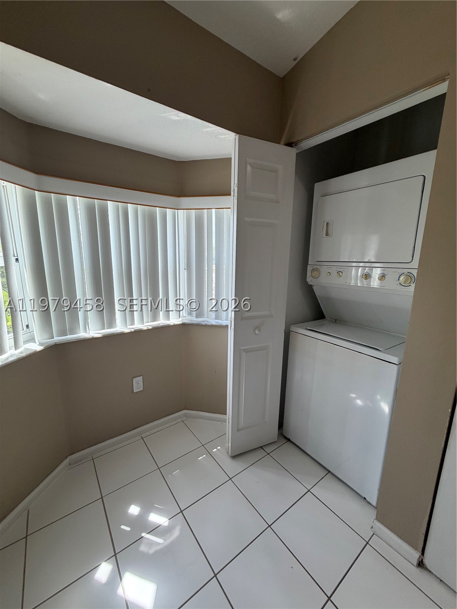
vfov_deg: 102.1
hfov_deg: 85.7
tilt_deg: -10.8
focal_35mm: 14
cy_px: 304
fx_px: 246
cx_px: 228
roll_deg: -1.9
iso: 125
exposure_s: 1/120
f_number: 2.2
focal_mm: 2.22
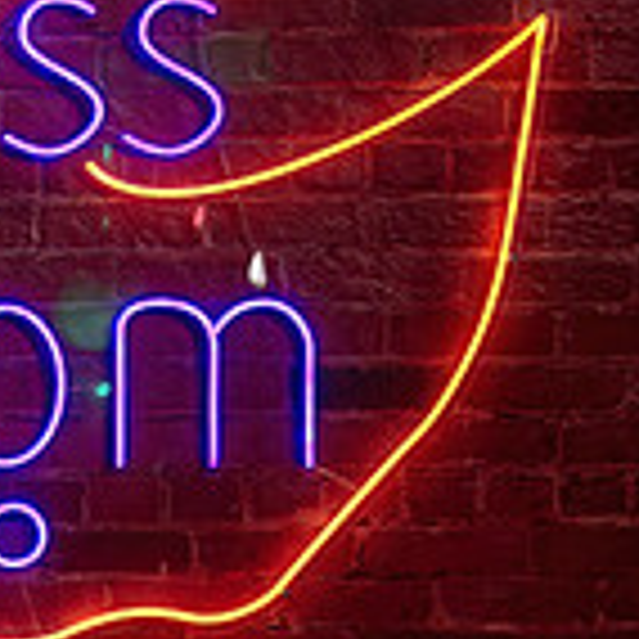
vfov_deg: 9.9
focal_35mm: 177
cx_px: -665
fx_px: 3697
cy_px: 409
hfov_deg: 9.2
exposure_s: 1/125
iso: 640
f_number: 3.2
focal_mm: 45
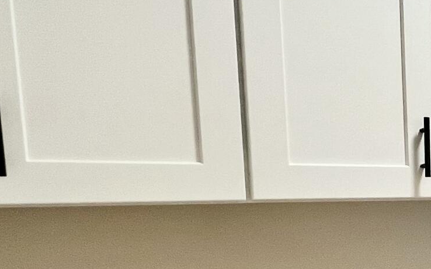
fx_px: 658
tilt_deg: -7.6
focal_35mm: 56
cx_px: 627
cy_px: 265
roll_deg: +0.2
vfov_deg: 22.3
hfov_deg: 27.0
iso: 200
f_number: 1.8
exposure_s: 1/120
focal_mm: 1.57
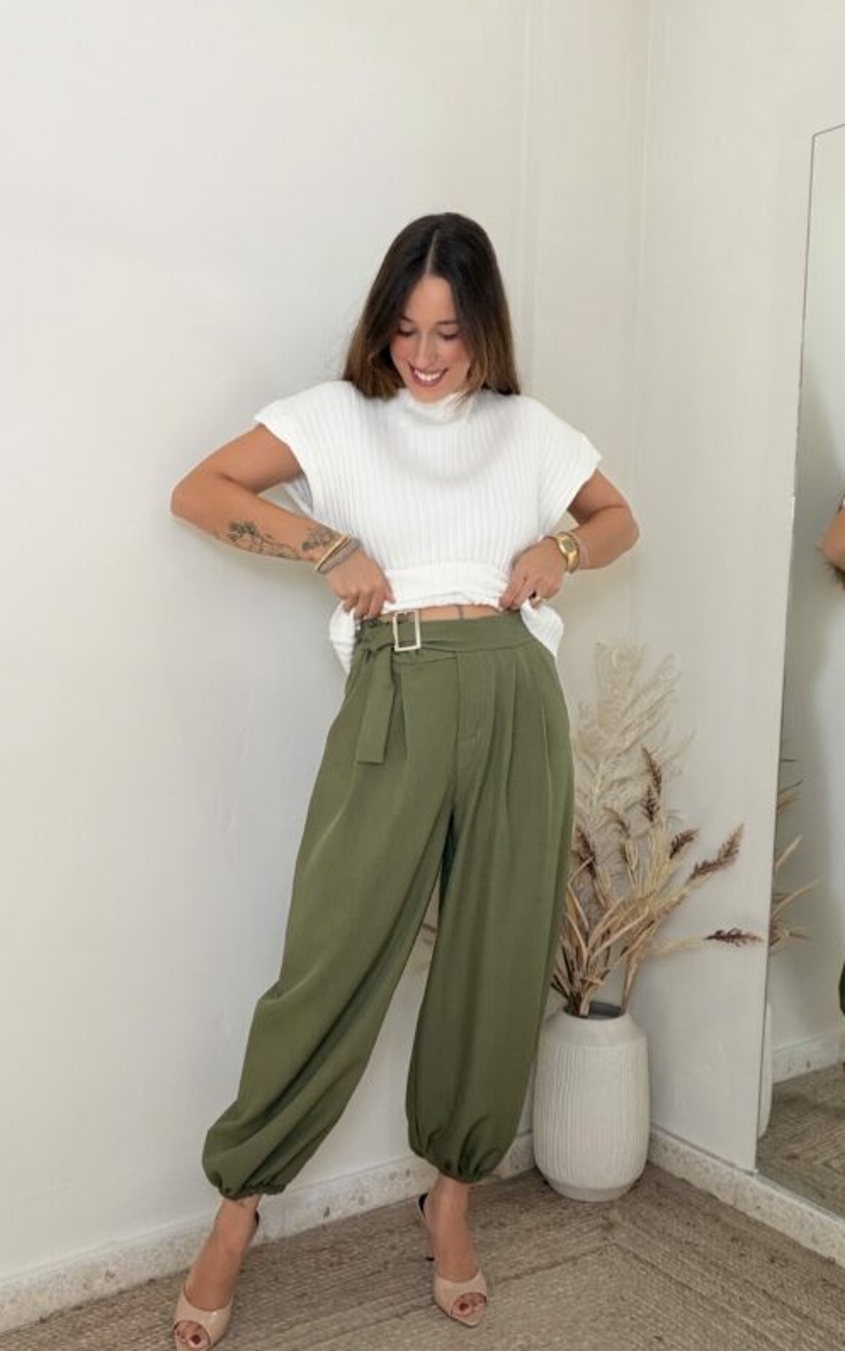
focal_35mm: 32
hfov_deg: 39.4
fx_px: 1179
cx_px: 422
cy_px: 678
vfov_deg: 59.6
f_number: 1.9
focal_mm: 2.71
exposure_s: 1/50
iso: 64
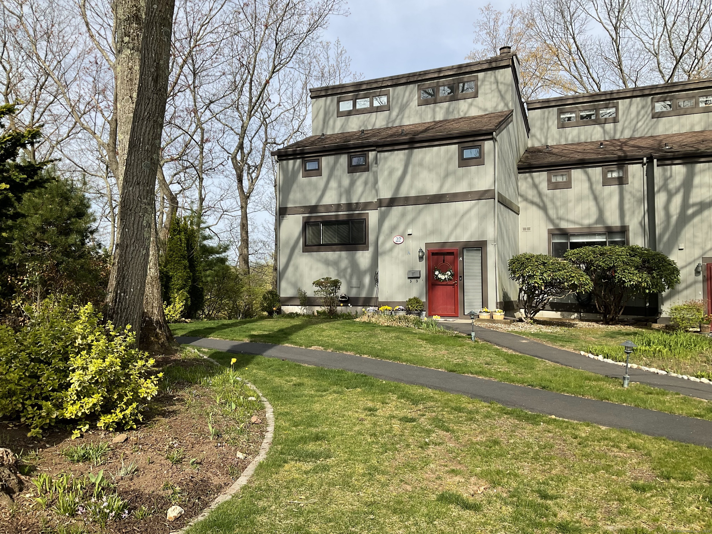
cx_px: 356
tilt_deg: +0.4
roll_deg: +0.1
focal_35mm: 29
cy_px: 267
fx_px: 596
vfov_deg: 48.2
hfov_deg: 61.7
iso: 16
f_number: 1.8
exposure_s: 1/1412
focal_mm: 3
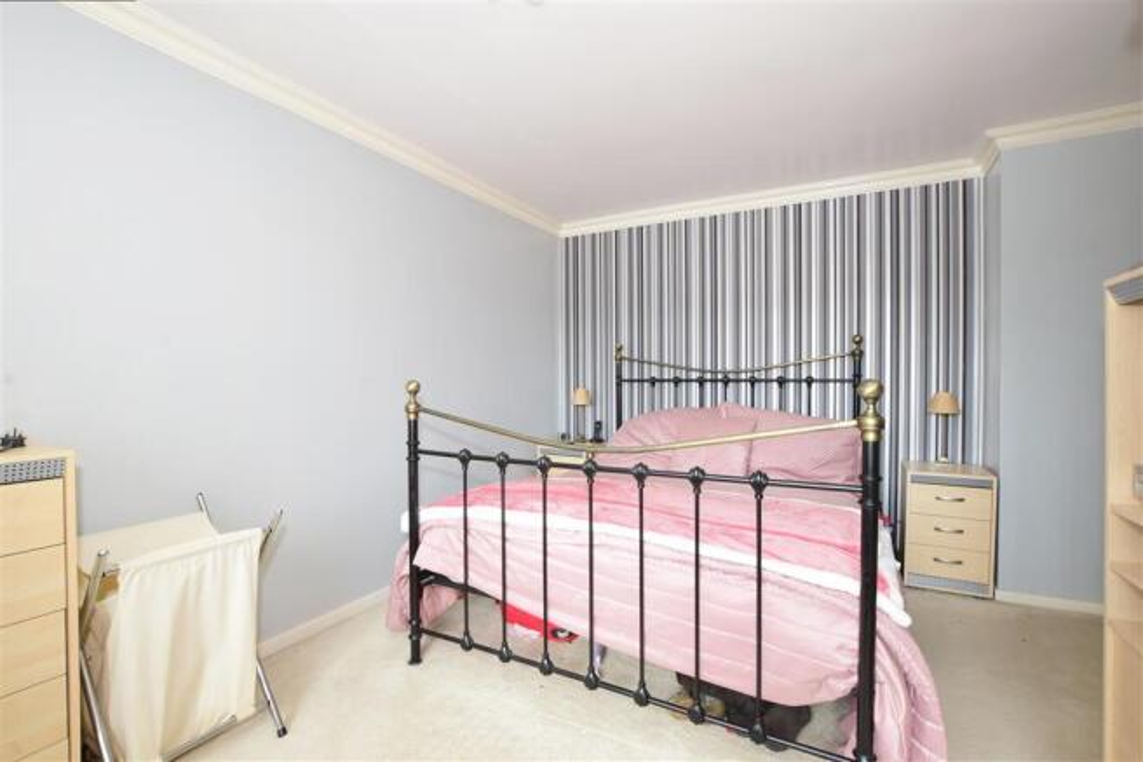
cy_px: 381
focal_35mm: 15
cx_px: 572
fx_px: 476
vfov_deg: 77.3
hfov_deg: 100.4
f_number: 10
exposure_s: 1.3
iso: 400
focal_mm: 10
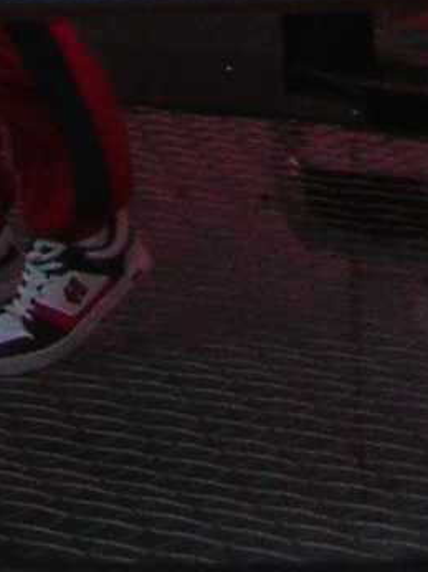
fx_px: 3928
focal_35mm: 238
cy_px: -1161
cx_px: -17
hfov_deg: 6.2
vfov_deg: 7.3
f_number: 2.7
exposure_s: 1/41.5
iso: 50
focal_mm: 6
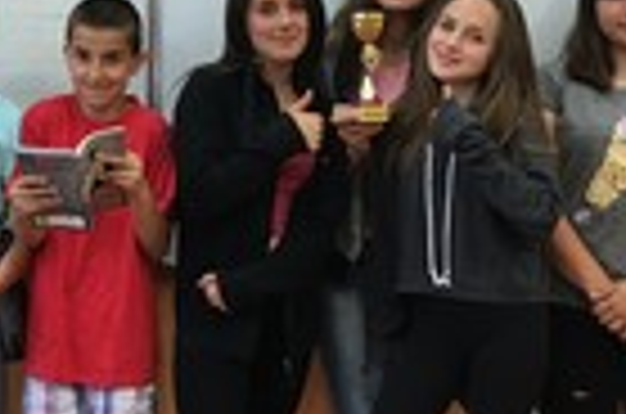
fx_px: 1509
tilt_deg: -6.4
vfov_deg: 15.6
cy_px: 176
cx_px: 203
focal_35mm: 87
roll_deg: -0.2
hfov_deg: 23.3
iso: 50
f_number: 2.2
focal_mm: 4.15
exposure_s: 1/33
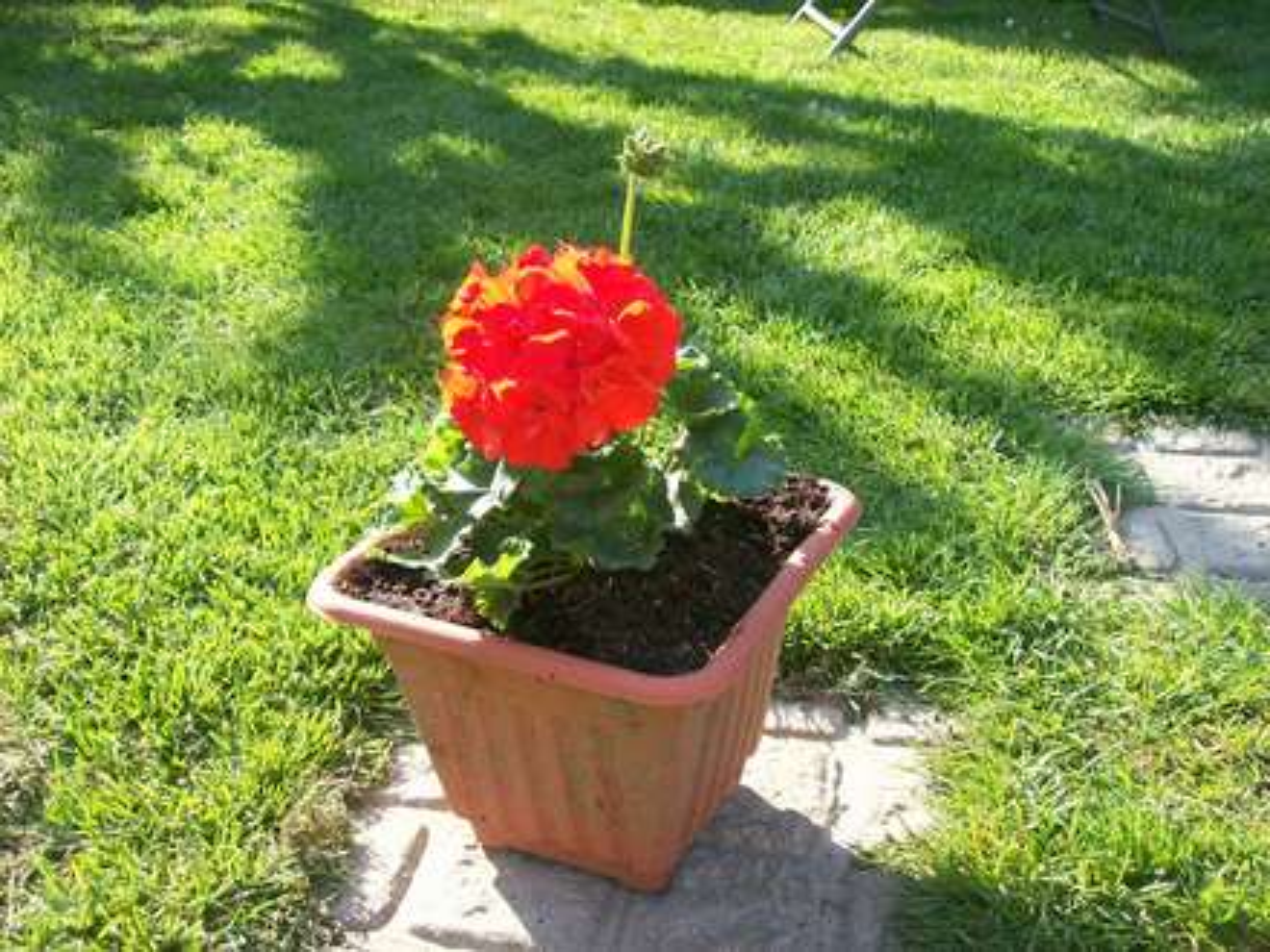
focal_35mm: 45
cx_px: 635
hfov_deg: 42.1
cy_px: 476
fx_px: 1651
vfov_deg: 32.2
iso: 80
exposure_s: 1/281
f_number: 3
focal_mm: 7.6
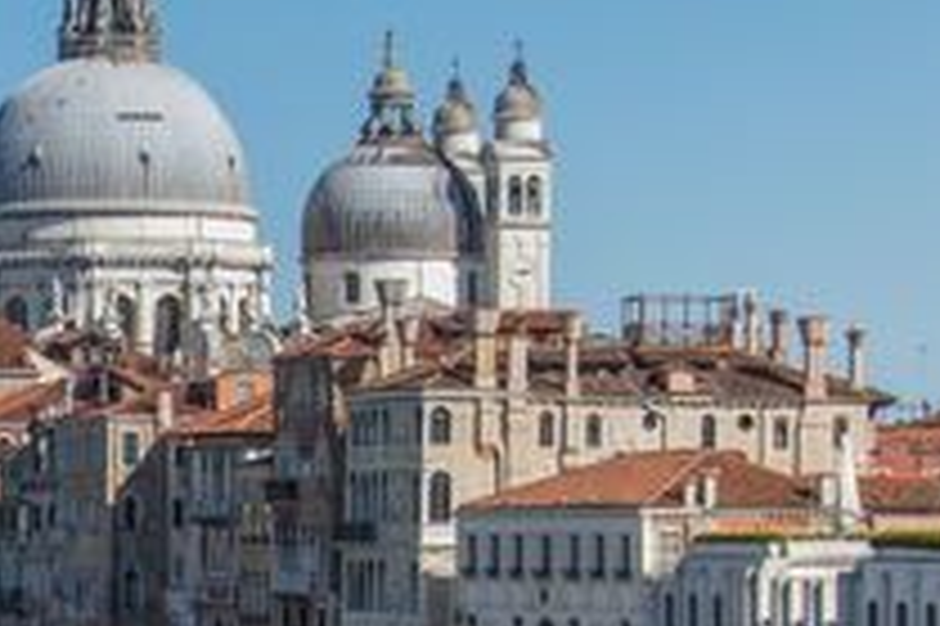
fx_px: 5401
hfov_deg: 9.8
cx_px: -261
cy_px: 619
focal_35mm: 207
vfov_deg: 6.6
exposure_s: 1/2000
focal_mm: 34
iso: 320
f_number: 4.5
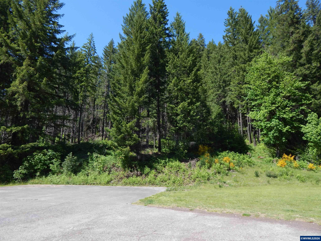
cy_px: 120
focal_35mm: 23
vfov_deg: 58.9
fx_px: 213
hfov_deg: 73.9
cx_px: 160
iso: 125
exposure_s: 1/800
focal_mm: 4
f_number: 3
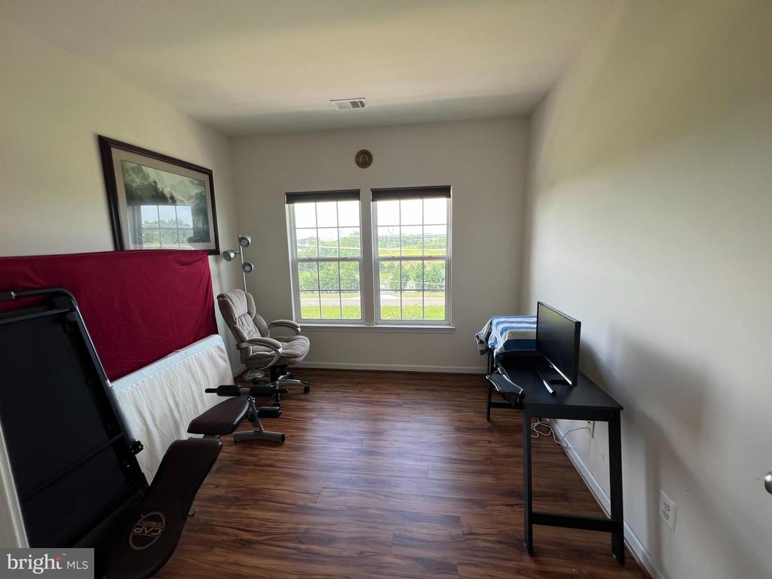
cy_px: 290
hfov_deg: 106.2
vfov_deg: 89.9
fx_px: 290
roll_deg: +1.5
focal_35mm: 13
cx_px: 386
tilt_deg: -9.1
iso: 32
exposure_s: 1/116
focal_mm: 1.57
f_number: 1.8
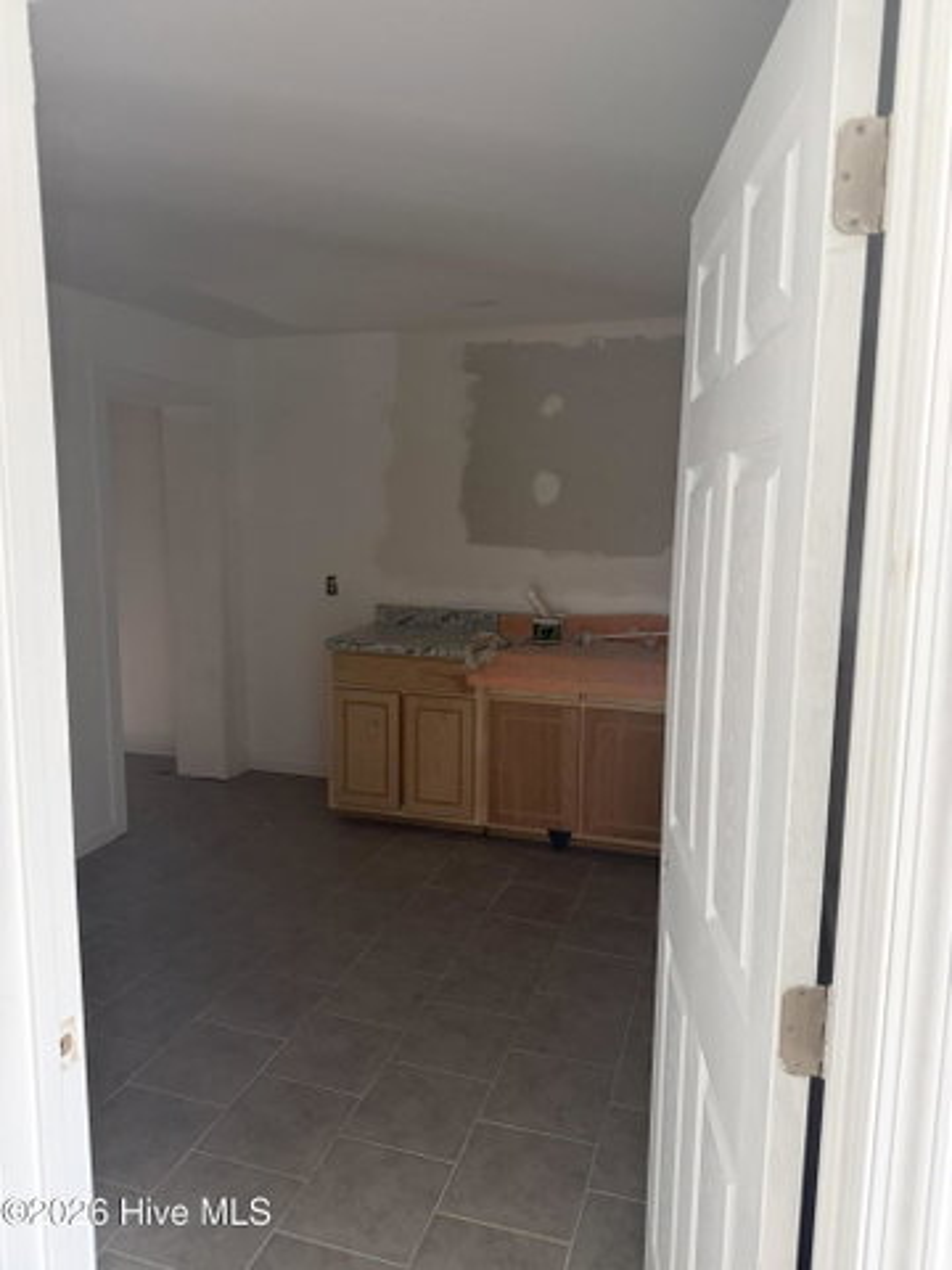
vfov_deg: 71.6
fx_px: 880
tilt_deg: -7.3
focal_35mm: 24
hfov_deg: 56.8
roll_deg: -0.8
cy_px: 635
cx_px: 476
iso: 400
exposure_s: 1/60
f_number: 1.78
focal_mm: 6.76
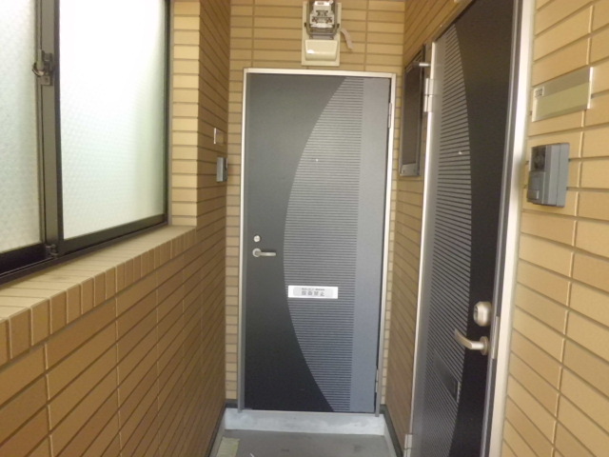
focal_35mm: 26
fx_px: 457
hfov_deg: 67.3
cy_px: 228
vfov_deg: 53.1
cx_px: 304
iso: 400
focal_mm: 4.7
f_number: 2.8
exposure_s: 1/100
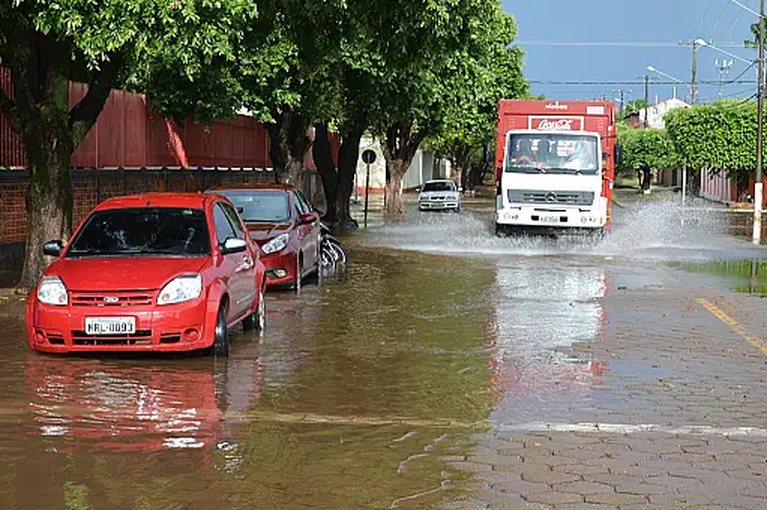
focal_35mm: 79
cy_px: 296
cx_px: 431
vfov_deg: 17.2
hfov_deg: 25.7
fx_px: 1682
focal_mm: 42
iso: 100
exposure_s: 1/200
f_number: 7.1
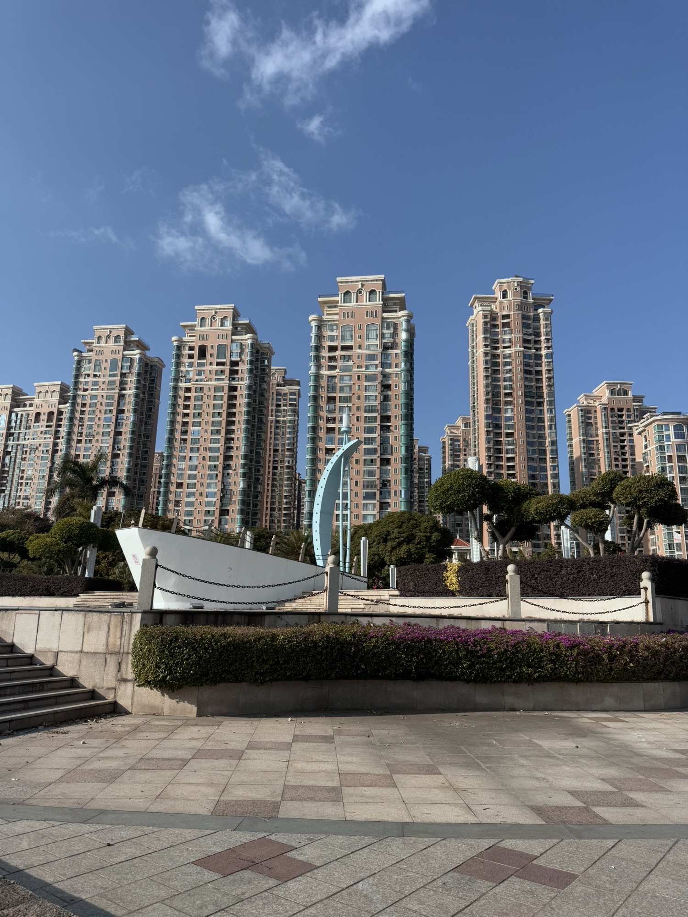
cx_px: 344
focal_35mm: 24
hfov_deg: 56.8
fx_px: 636
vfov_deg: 71.6
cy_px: 458
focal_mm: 6.76
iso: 80
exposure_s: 1/4950
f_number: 1.78
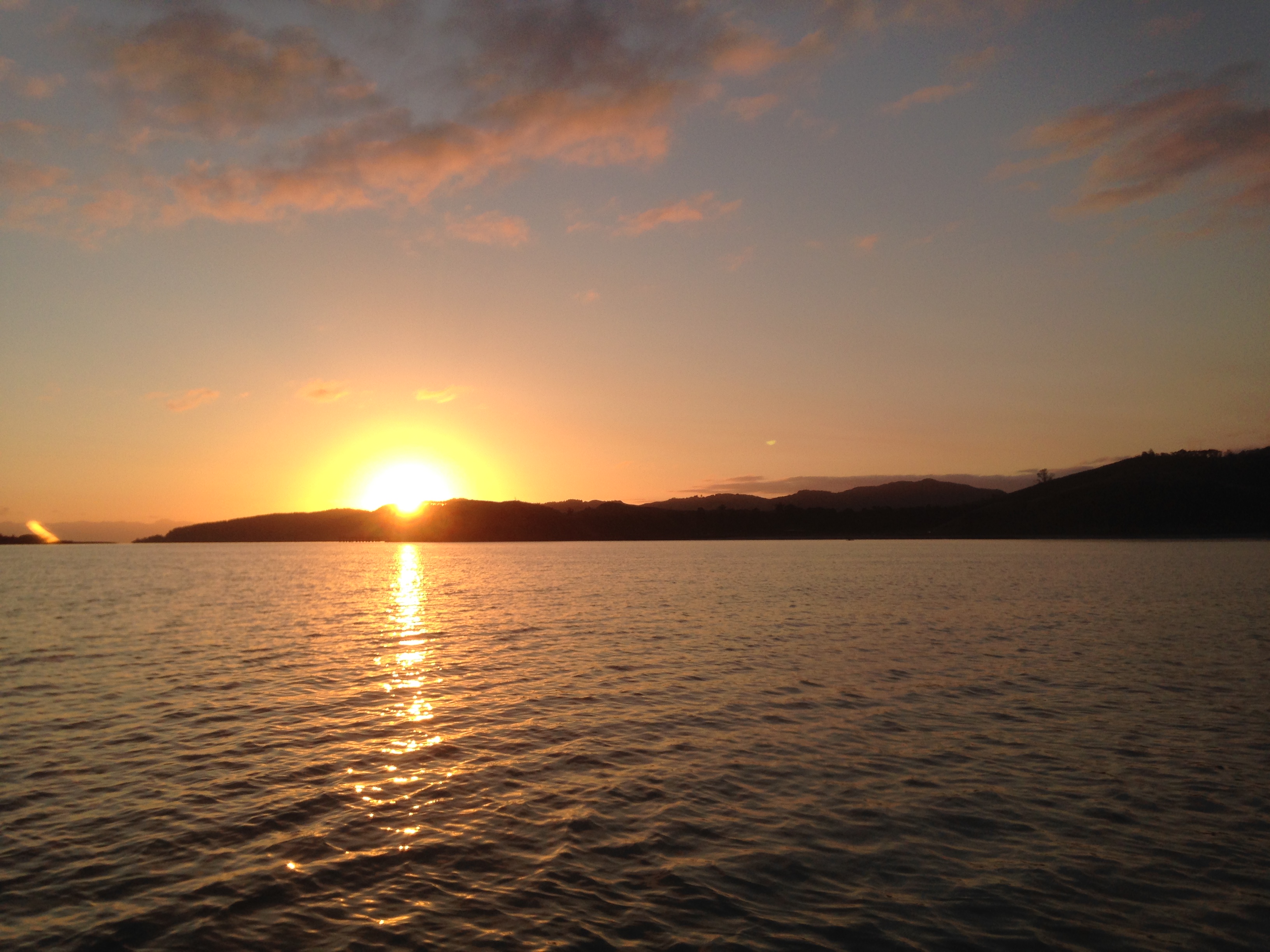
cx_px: 635
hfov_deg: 55.4
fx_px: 1211
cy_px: 476
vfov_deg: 42.9
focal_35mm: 33
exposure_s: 1/1290
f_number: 2.4
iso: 50
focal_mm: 4.12
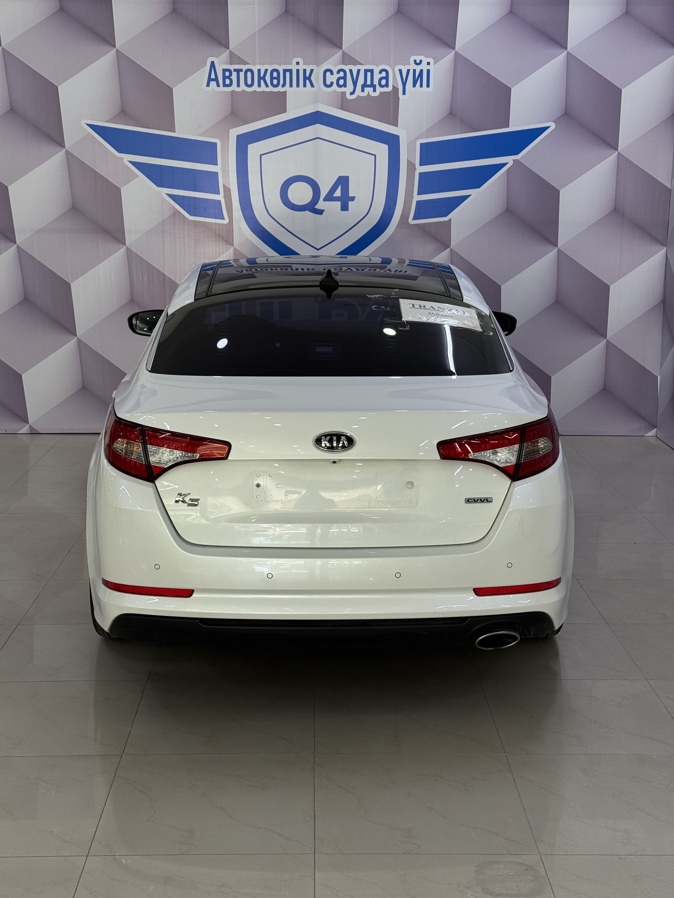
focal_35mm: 48
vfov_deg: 39.7
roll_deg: -0.7
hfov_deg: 30.3
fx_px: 1246
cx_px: 337
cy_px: 449
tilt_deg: -11.4
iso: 64
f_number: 1.78
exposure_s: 1/100
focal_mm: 6.76
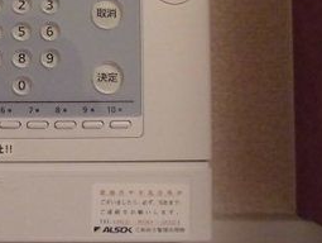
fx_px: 531
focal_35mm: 57
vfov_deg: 24.9
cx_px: -16
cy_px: 23
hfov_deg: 30.7
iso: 800
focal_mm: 4.6
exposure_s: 1/60
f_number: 3.5
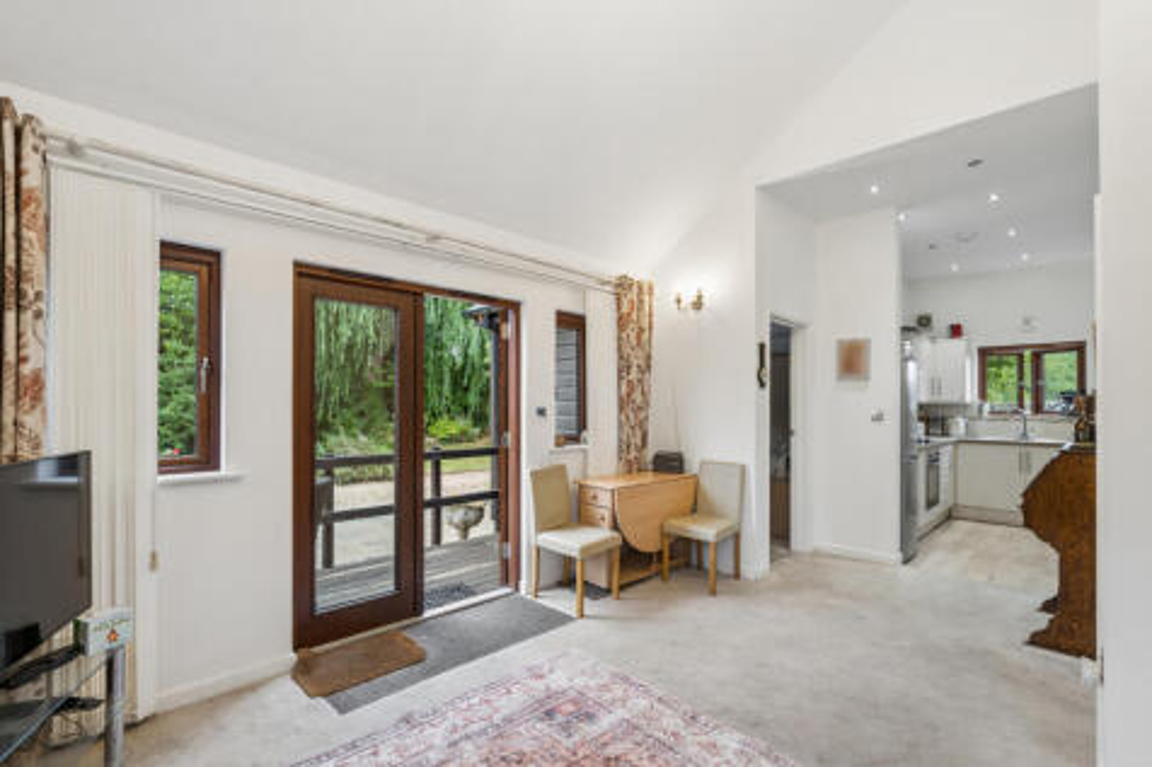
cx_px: 576
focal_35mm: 16
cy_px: 384
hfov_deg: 96.8
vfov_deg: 73.7
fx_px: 512
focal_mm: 16
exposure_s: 1/13
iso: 320
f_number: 6.3
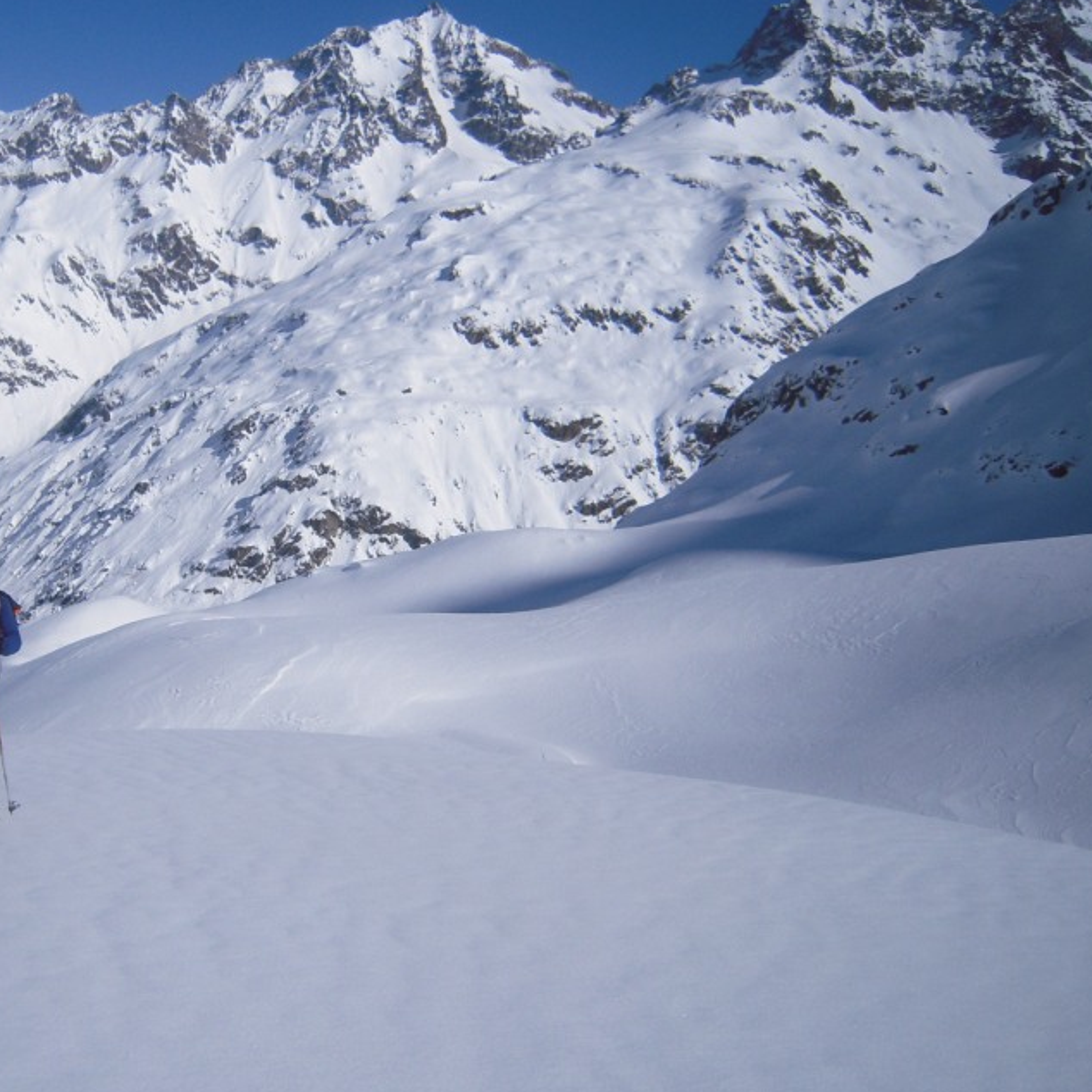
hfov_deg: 41.0
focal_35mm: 40
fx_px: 1428
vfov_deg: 41.9
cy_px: 551
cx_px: 317
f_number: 5.4
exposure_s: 1/1600
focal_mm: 5
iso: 100
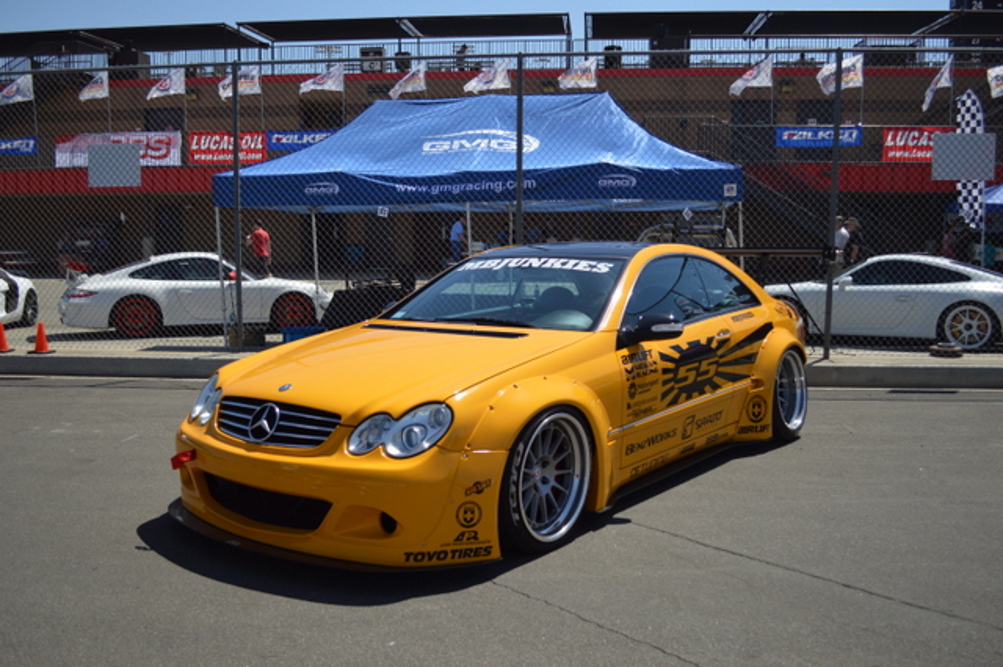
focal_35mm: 30
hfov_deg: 62.0
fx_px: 835
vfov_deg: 43.6
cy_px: 334
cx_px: 502
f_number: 3.8
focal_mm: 20
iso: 200
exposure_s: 1/2500
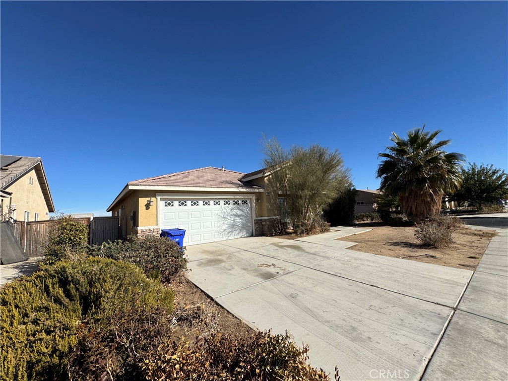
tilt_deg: +5.7
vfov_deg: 85.7
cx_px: 254
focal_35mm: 14
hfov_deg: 102.1
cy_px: 190
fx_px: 205
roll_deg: +3.7
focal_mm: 2.22
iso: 50
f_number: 2.2
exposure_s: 1/3546
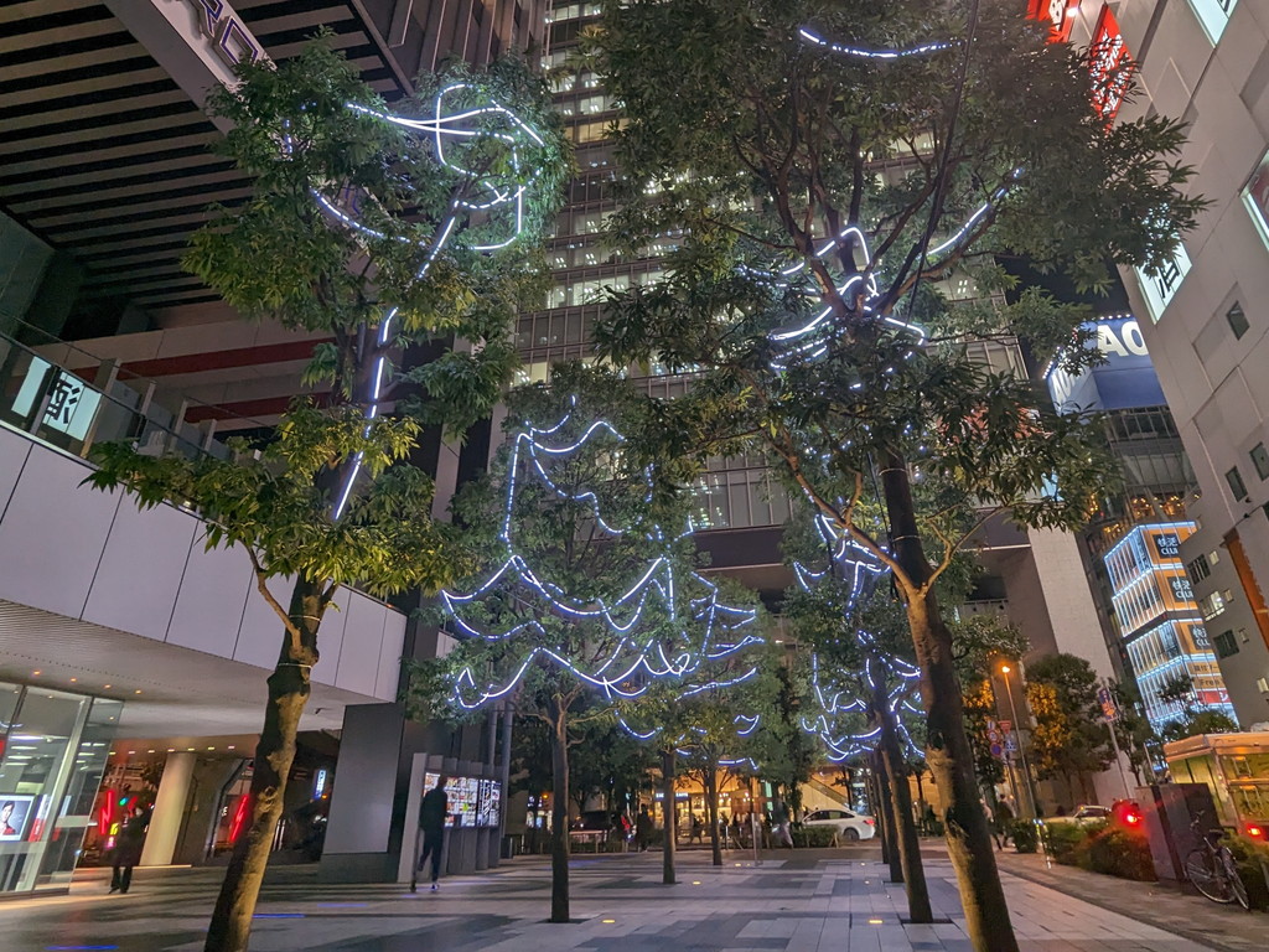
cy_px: 476
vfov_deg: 78.1
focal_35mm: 16
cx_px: 634
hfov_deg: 94.5
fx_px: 587
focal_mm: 2.35
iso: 82
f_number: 2.2
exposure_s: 1/50
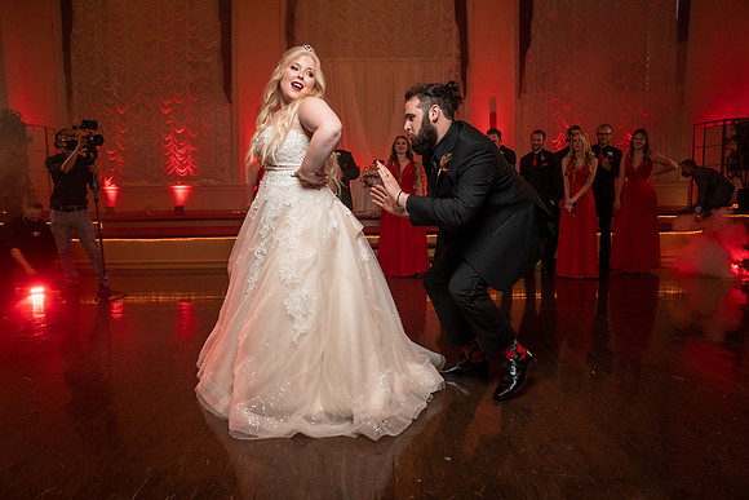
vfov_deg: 53.2
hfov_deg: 73.7
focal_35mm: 24
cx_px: 374
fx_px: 499
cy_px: 250
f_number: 4
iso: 2000
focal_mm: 24
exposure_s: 1/200
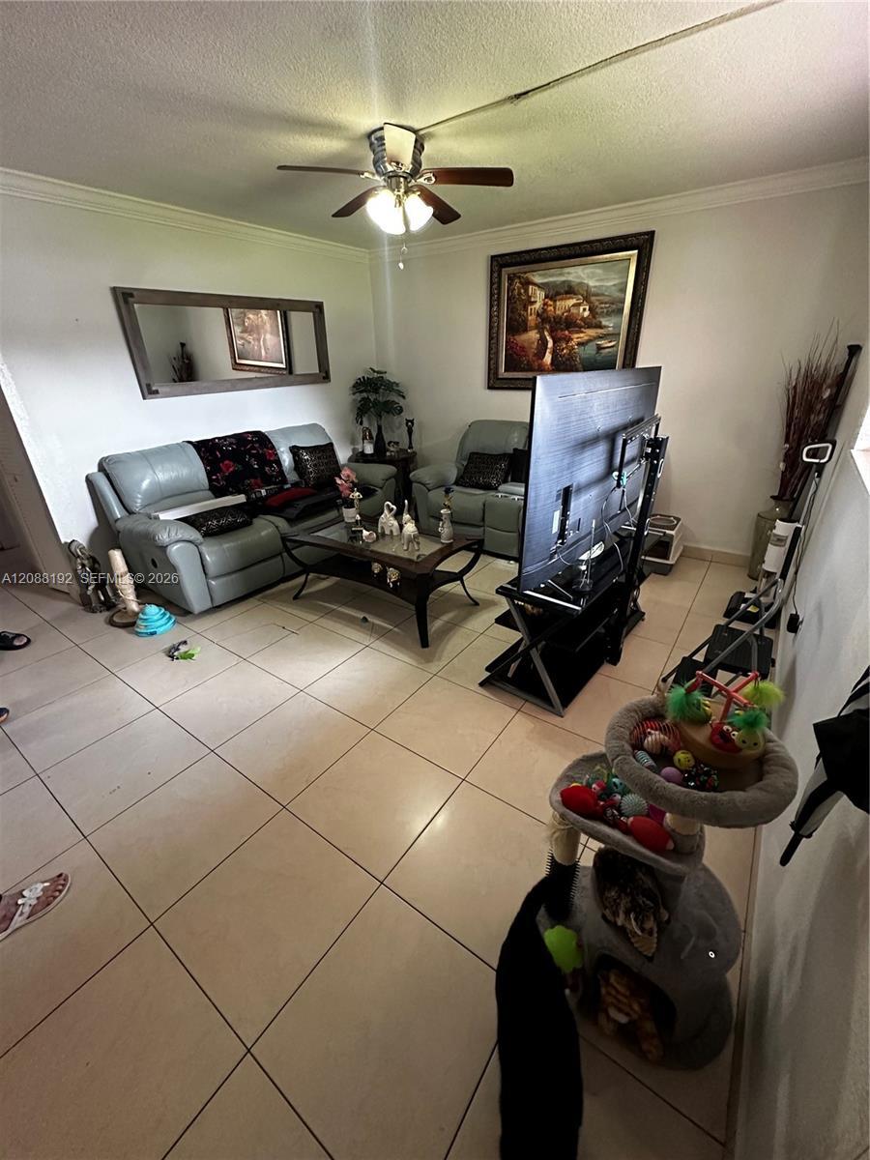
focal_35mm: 14
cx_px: 435
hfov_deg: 85.7
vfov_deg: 102.1
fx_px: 469
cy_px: 580
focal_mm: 2.22
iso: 800
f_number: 2.2
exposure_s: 1/60
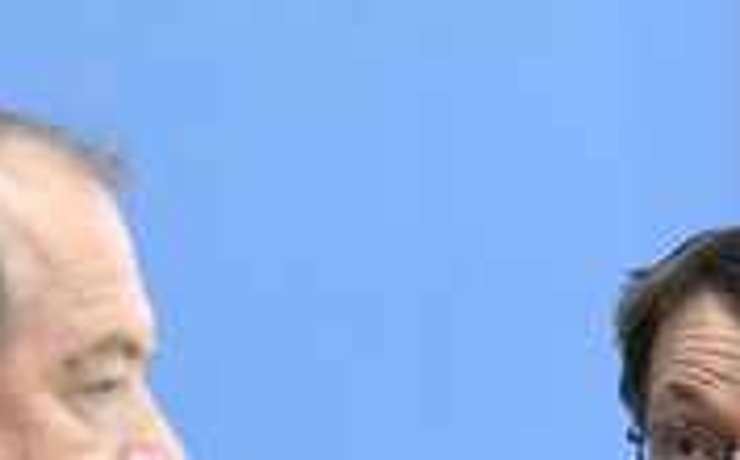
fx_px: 8900
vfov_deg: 3.0
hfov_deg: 4.8
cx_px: 525
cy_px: 619
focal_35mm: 442
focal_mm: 170
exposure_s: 1/400
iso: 4000
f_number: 5.6
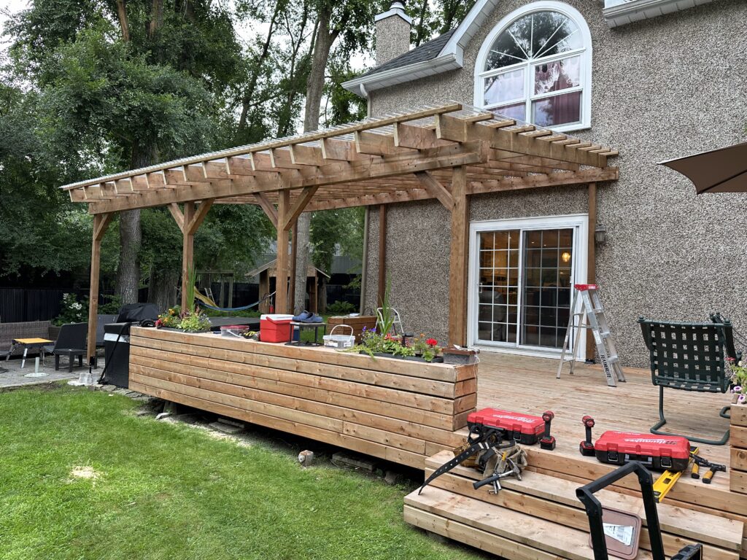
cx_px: 374
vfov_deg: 56.8
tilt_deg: +0.6
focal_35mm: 24
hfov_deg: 71.6
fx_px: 518
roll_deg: -1.7
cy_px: 280
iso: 100
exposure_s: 1/121
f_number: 1.78
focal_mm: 6.86
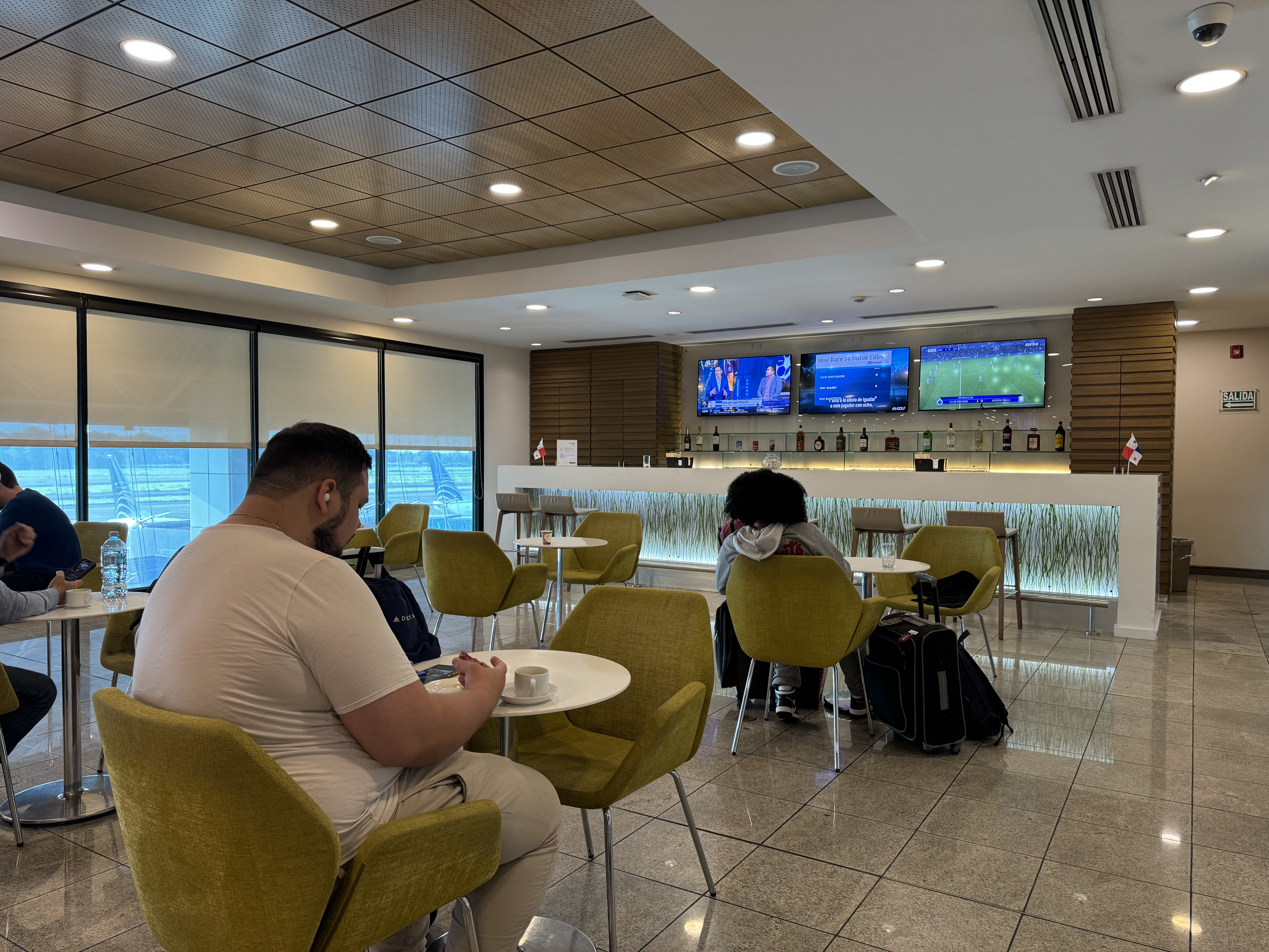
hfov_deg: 71.6
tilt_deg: -1.9
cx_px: 634
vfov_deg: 56.8
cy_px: 476
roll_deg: -0.4
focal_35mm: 24
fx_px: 880
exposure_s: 1/60
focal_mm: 6.76
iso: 160
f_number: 1.78
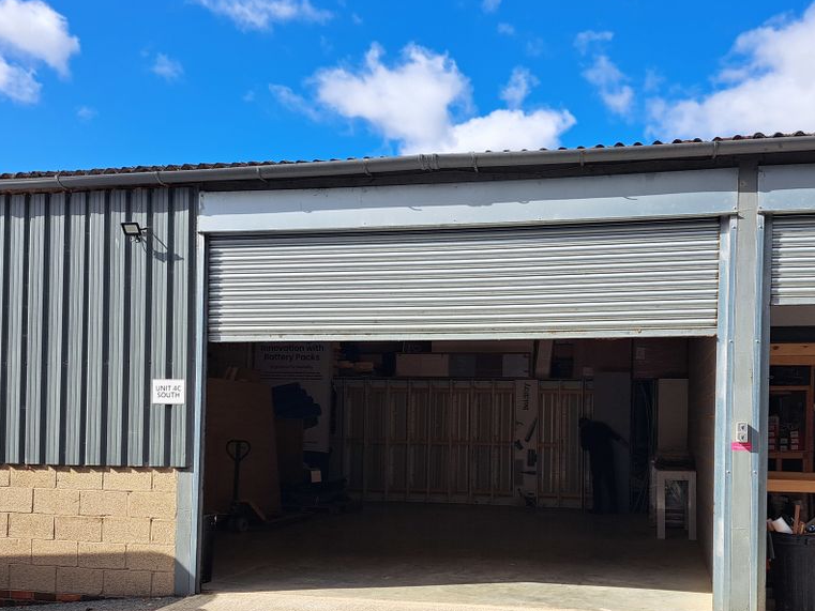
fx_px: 824
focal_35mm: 35
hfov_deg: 52.4
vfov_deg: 40.3
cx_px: 469
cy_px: 403
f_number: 1.8
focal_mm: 5.23
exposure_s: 1/1239
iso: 50
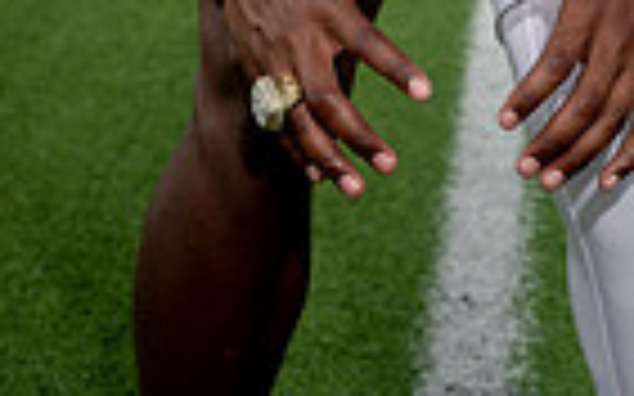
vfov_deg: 7.1
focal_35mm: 172
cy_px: -608
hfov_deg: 12.2
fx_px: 2971
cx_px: 360
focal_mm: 53
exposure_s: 1/250
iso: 640
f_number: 5.6
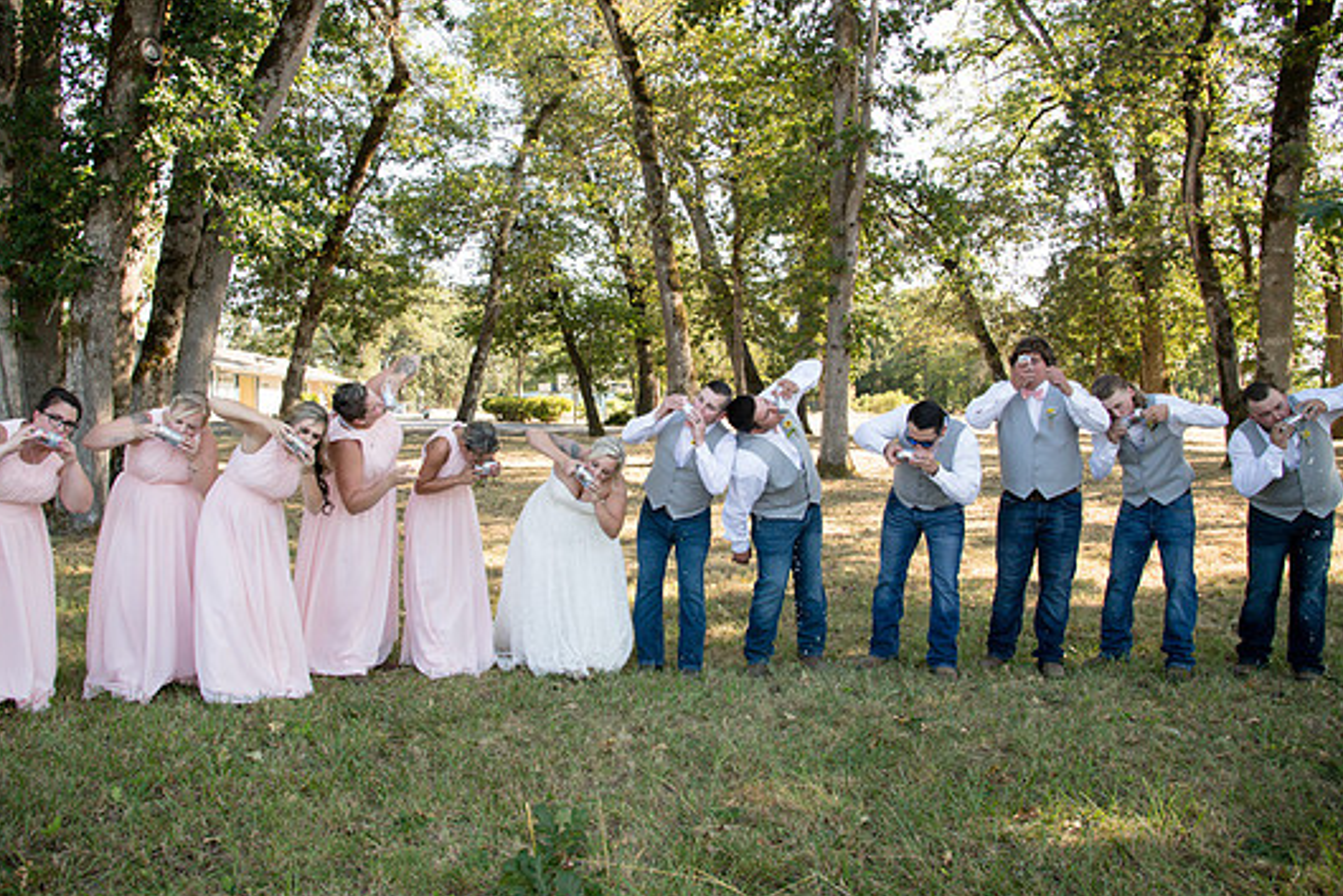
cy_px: 427
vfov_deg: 47.9
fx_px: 1007
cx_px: 626
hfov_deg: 67.3
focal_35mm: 27
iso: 2000
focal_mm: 24
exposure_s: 1/320
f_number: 9
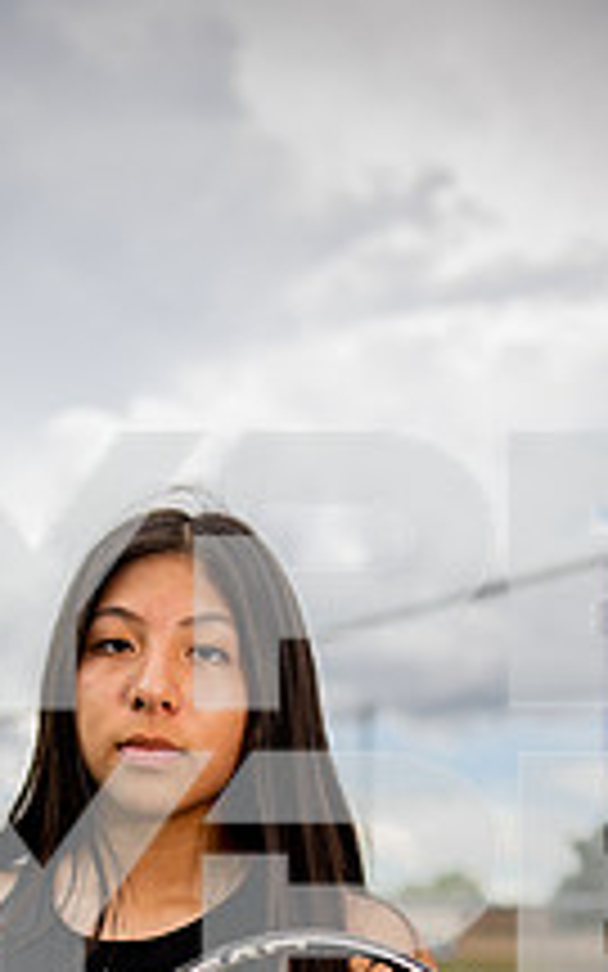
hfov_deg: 25.0
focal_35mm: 51
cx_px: 151
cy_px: 891
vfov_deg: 36.8
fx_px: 1352
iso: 50
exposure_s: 1/2000
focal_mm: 24
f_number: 1.4
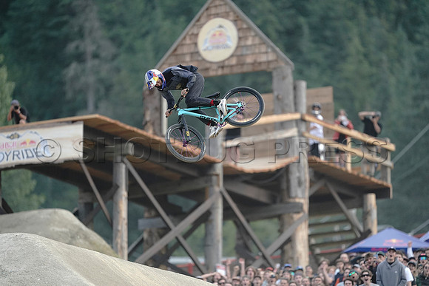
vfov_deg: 2.3
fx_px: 7151
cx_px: 214
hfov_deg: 3.4
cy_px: 143
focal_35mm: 600
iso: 2000
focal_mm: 600
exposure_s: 1/1600
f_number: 4
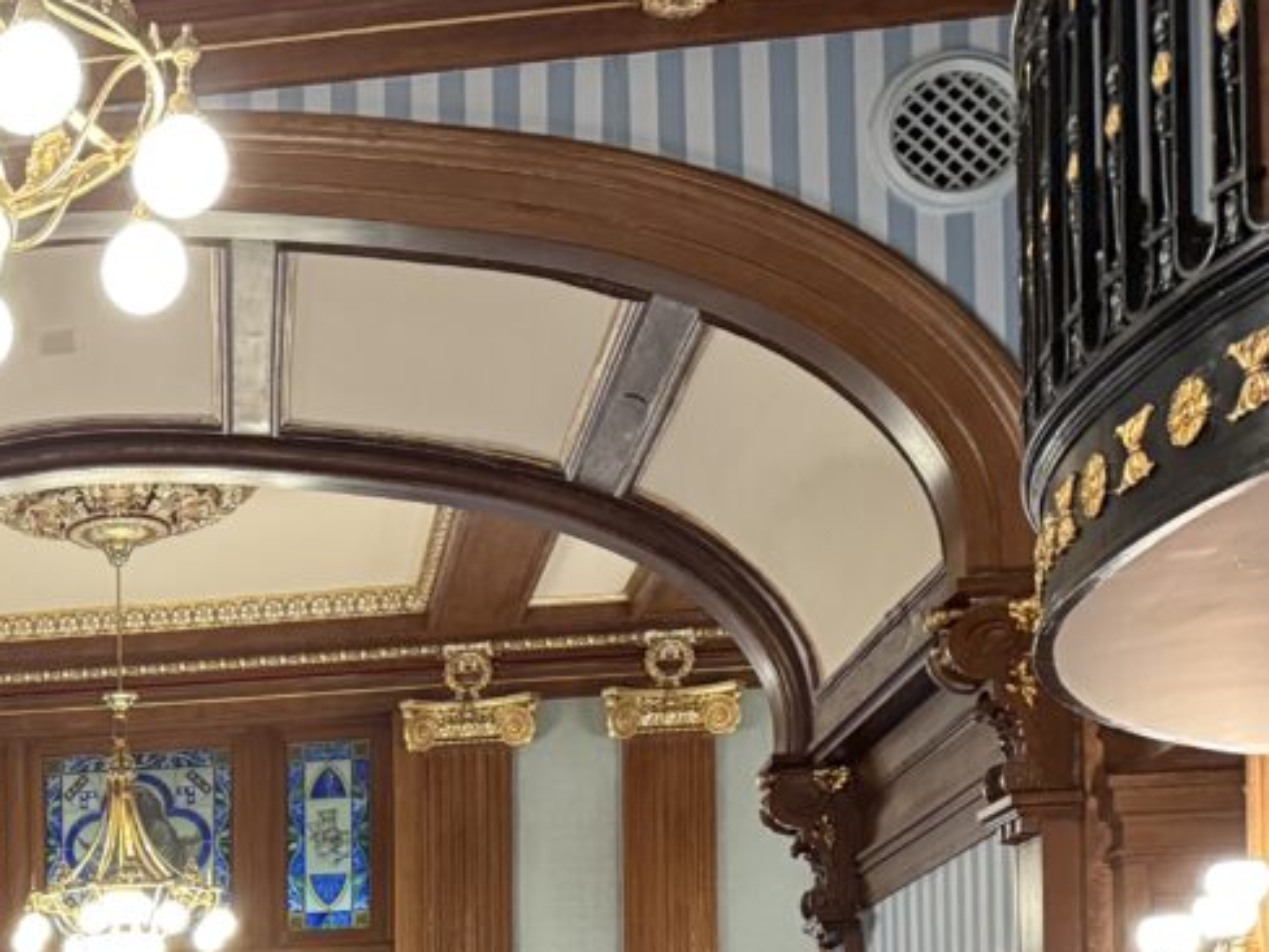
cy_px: 1237
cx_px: -192
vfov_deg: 20.9
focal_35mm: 64
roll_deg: +0.3
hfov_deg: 27.2
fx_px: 2346
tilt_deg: +1.1
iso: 800
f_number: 1.78
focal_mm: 6.76
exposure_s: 1/40
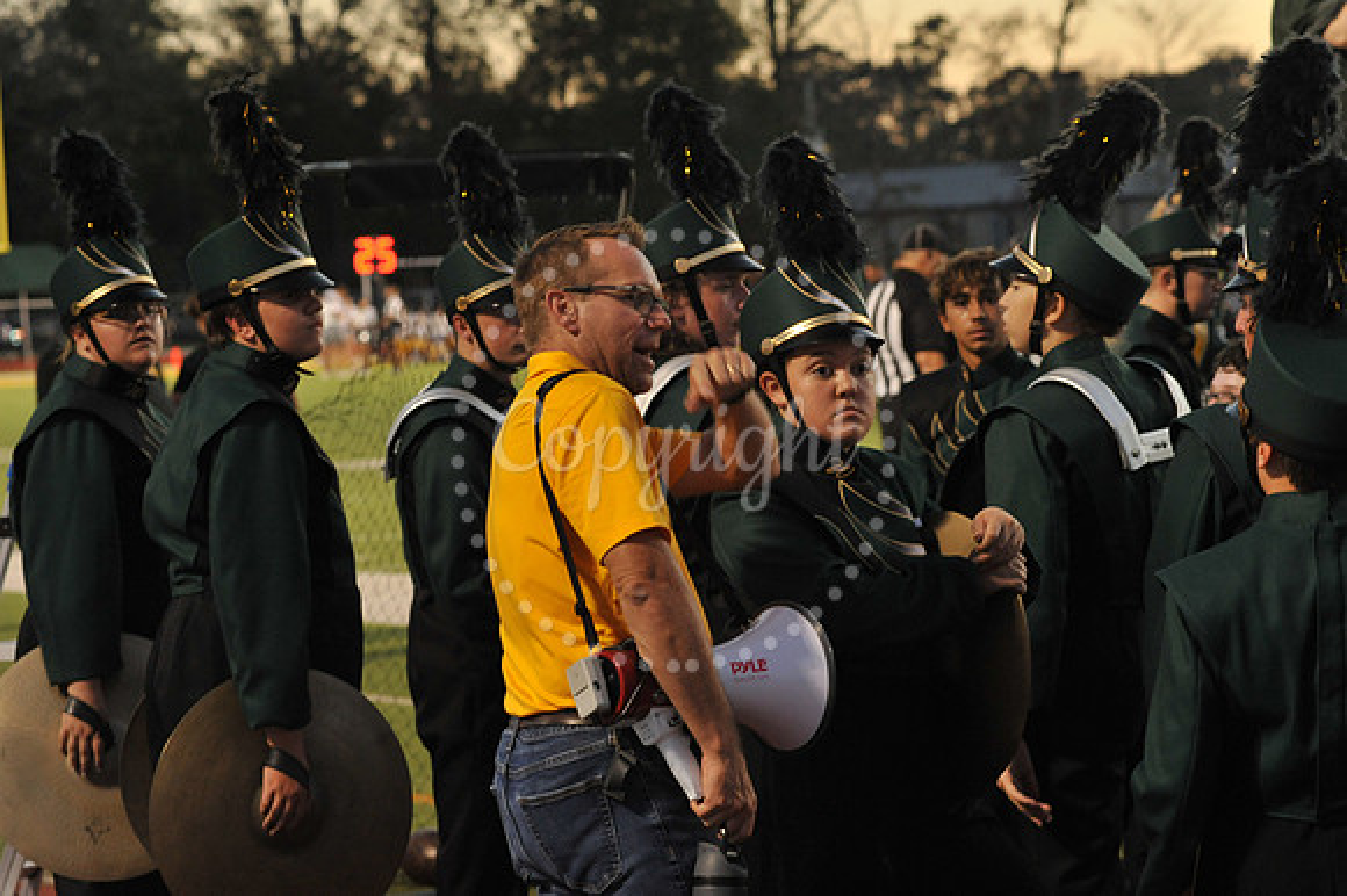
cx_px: 674
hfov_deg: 19.5
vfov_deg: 13.0
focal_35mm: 105
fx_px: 3926
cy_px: 448
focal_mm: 105
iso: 2500
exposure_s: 1/125
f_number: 6.3
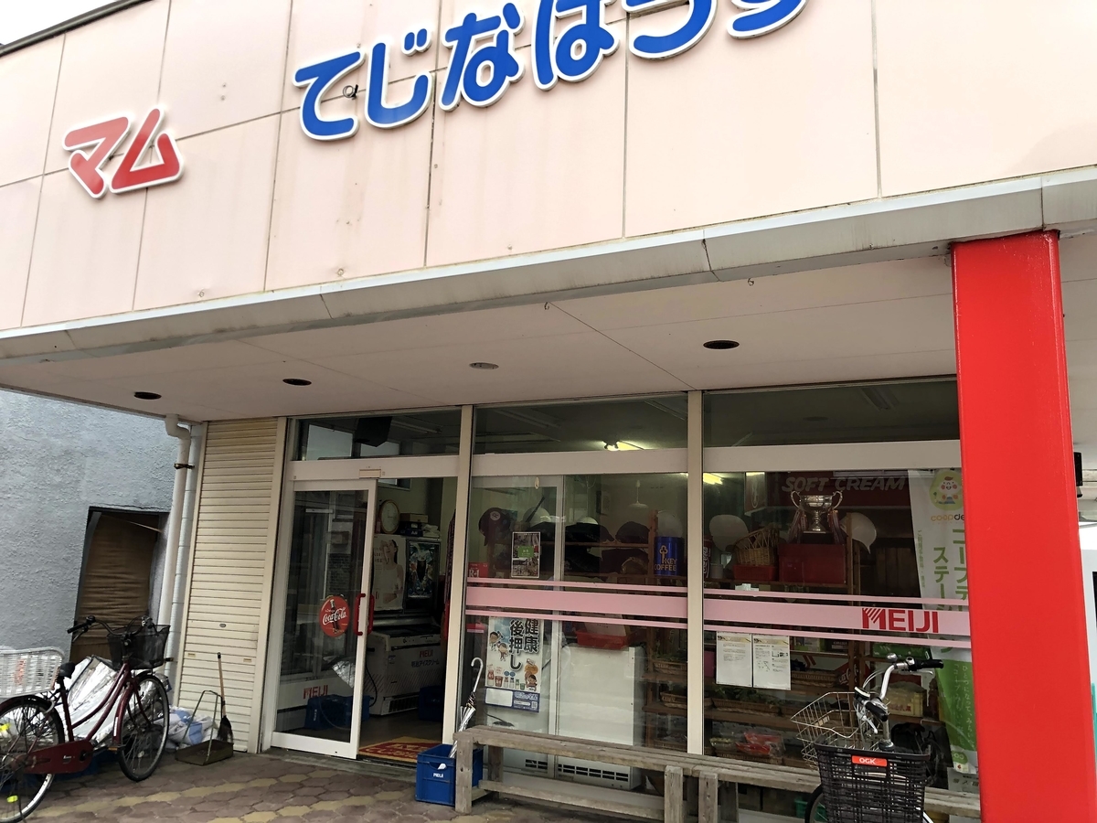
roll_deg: -3.0
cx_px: 548
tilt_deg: +10.7
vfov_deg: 49.7
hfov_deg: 63.4
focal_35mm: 28
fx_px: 887
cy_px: 412
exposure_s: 1/120
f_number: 1.8
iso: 32
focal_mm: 4
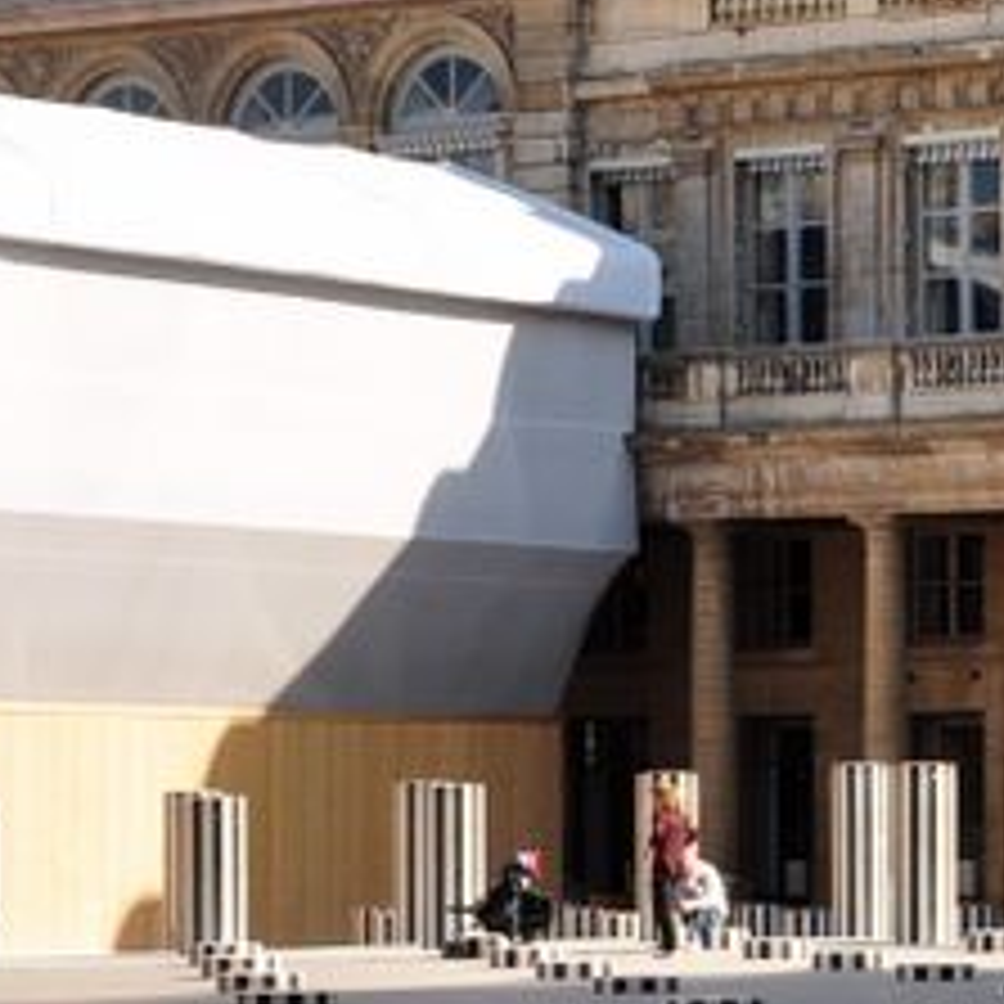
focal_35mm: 164
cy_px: 774
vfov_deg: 10.6
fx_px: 5382
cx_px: 1598
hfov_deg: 10.2
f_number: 10
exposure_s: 1/200
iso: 200
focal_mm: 28
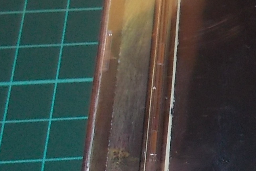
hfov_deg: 16.9
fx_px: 754
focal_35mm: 106
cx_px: 413
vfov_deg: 12.9
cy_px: 128
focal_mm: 4.1
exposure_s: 1/30
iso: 200
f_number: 3.3
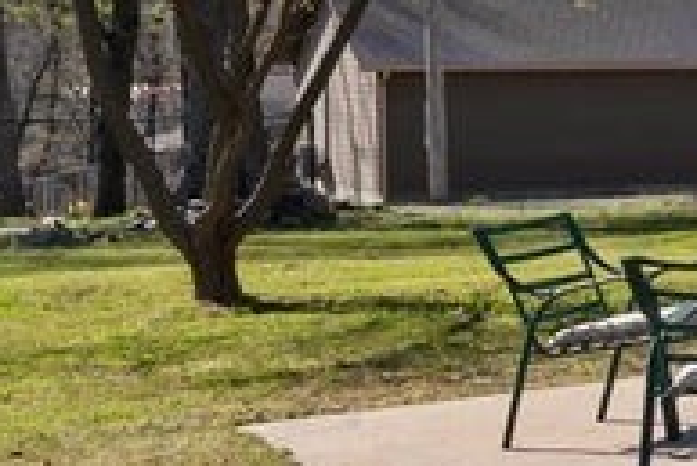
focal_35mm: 164
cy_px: 87
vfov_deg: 8.4
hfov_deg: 9.6
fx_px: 3173
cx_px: 2116
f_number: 8
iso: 200
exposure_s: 1/800
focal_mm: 20.6
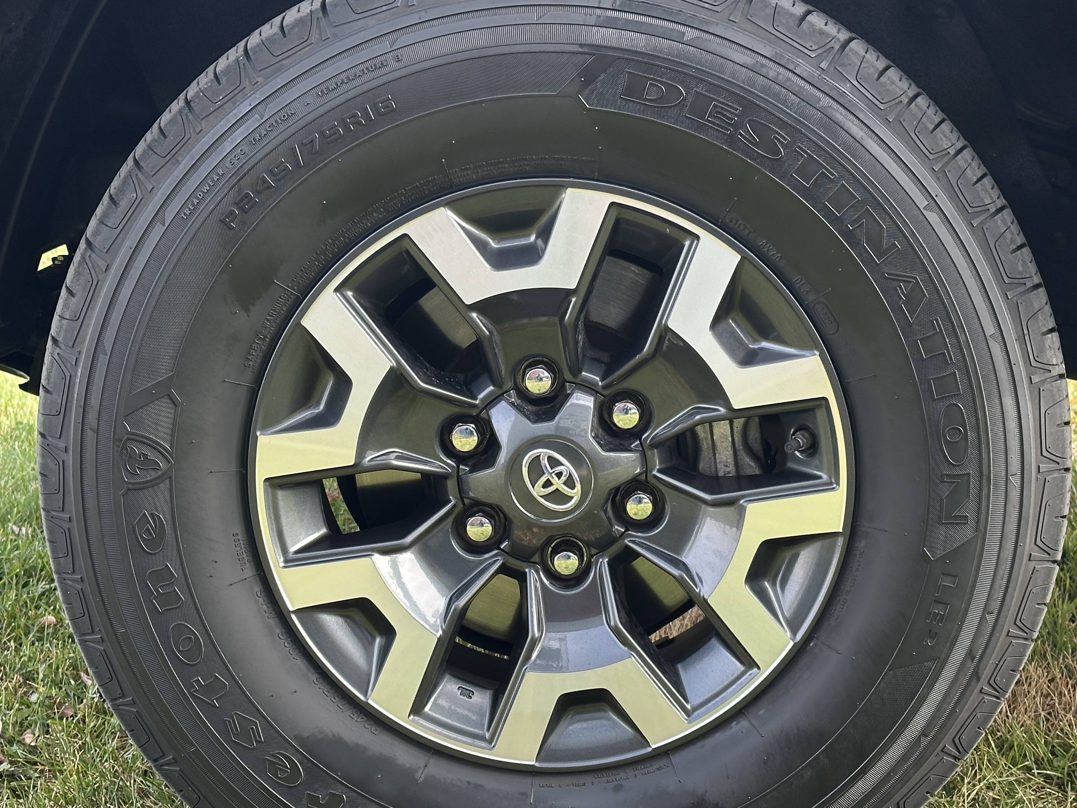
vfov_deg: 21.3
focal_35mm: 69
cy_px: 471
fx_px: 2147
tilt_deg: -13.8
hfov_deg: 28.2
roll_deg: +0.9
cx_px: 561
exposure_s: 1/172
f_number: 1.78
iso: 64
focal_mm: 6.86
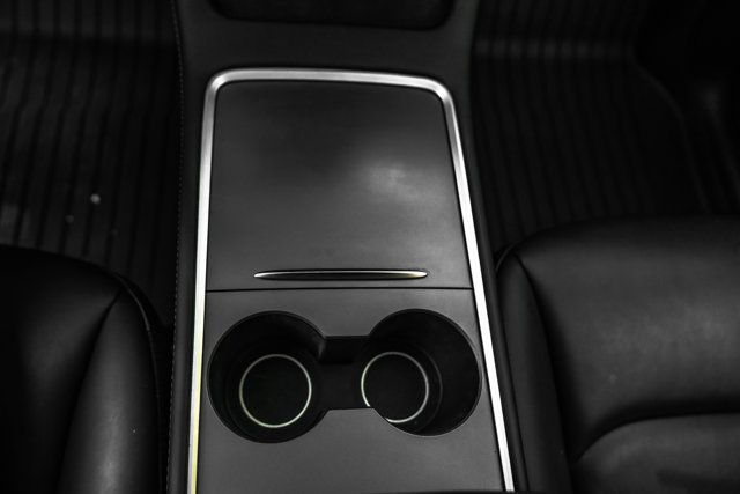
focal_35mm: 29
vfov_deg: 44.8
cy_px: 229
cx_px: 344
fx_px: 598
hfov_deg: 63.4
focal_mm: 24
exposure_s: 1/400
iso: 1000
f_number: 2.8
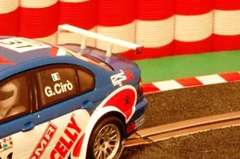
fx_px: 1221
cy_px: 61
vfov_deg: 7.5
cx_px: -55
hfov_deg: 11.0
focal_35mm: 183
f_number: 22
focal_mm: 45
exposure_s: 1/13
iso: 800
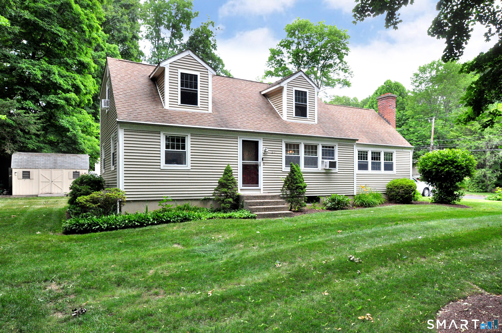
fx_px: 292
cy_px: 166
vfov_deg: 59.4
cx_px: 251
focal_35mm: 21
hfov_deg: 81.3
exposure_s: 1/160
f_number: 8
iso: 1600
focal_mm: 14
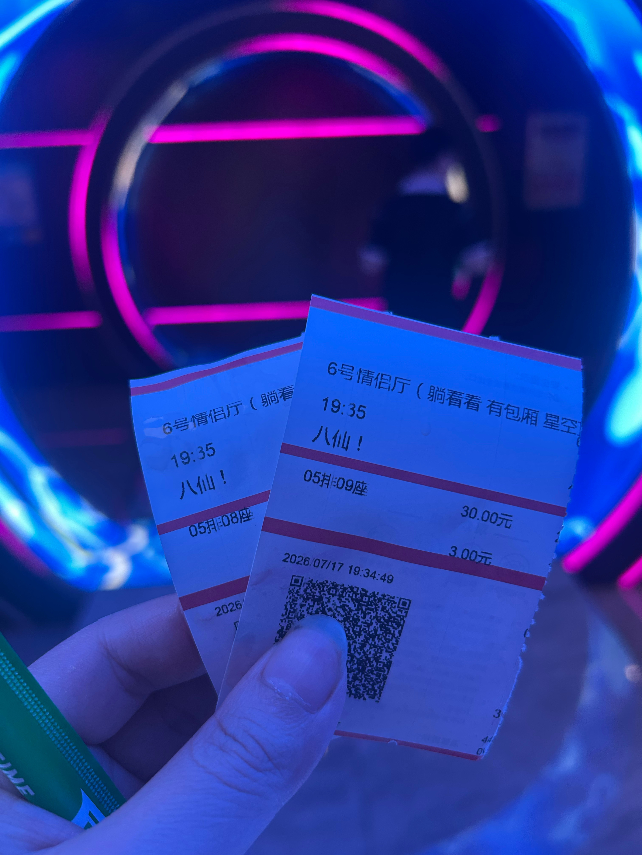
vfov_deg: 67.3
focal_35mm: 26
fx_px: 643
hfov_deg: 53.1
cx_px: 321
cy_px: 428
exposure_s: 1/121
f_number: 1.5
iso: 125
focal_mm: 5.7
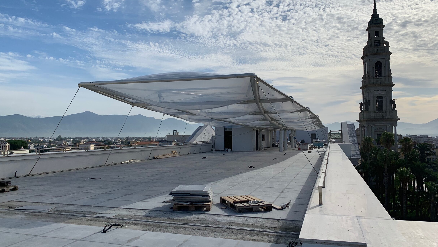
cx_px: 211
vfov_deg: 38.9
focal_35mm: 30
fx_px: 348
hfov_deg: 64.3
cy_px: 129
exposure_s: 1/6061
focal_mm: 4.25
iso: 25
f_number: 1.8
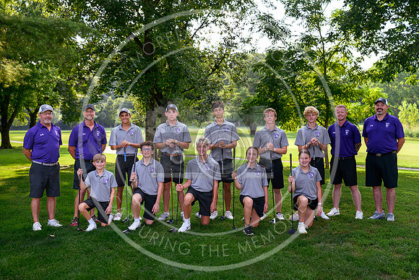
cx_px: 210
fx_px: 419
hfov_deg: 53.1
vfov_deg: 36.9
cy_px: 140
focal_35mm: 36
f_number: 3.2
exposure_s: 1/1250
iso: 400
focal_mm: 36
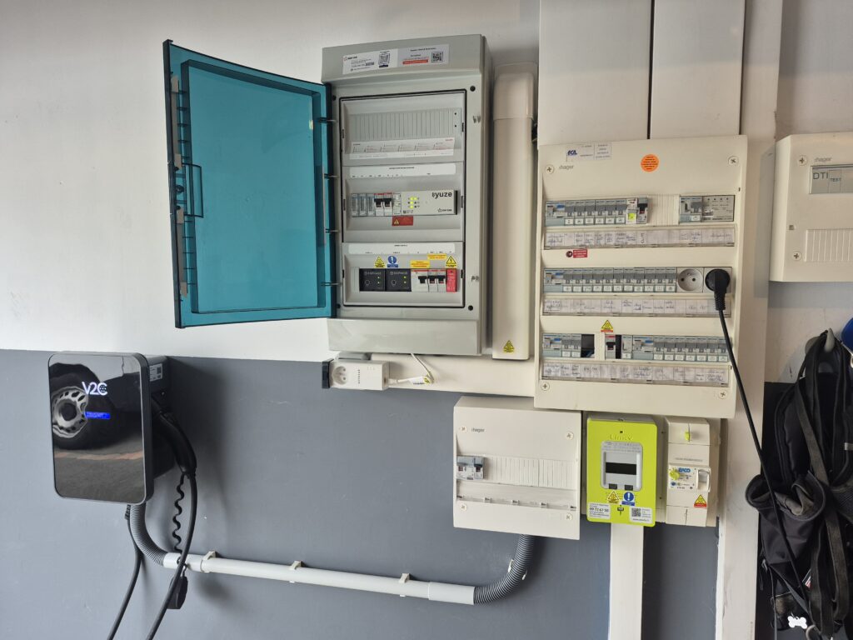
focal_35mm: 23
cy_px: 320
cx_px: 426
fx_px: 567
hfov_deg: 73.9
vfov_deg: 58.9
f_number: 1.8
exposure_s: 1/180
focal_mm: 5.4
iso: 160
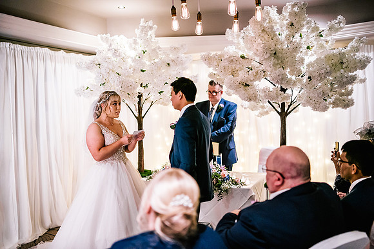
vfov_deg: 37.9
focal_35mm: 35
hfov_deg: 54.4
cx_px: 187
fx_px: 364
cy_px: 124
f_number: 1.4
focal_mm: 35
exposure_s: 1/250
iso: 2000
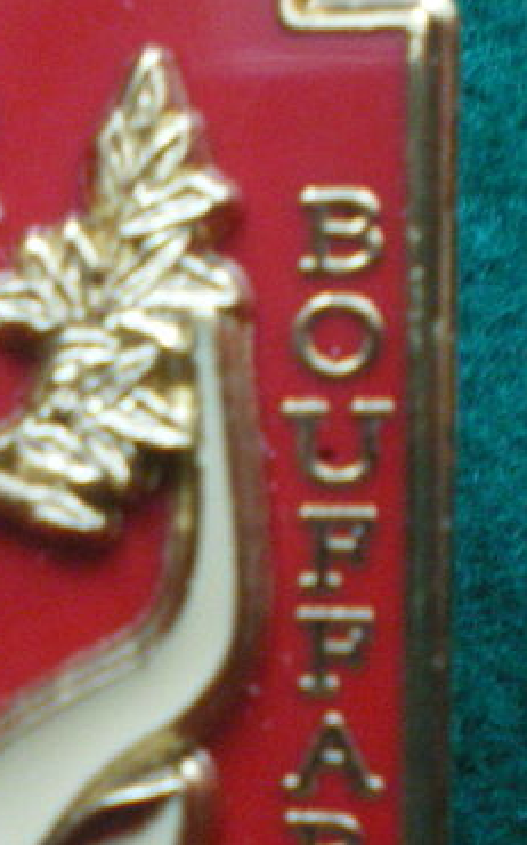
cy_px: 667
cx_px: -59
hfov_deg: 11.8
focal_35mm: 109
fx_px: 2507
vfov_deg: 18.9
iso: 400
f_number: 3.1
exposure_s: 1/20
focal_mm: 6.3
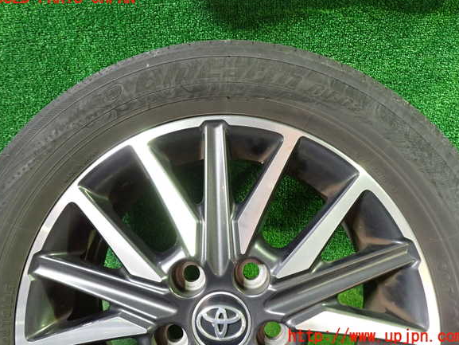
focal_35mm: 26
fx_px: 345
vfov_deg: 53.1
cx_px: 229
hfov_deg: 67.3
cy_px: 167
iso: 800
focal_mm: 4.5
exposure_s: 1/30
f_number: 2.8
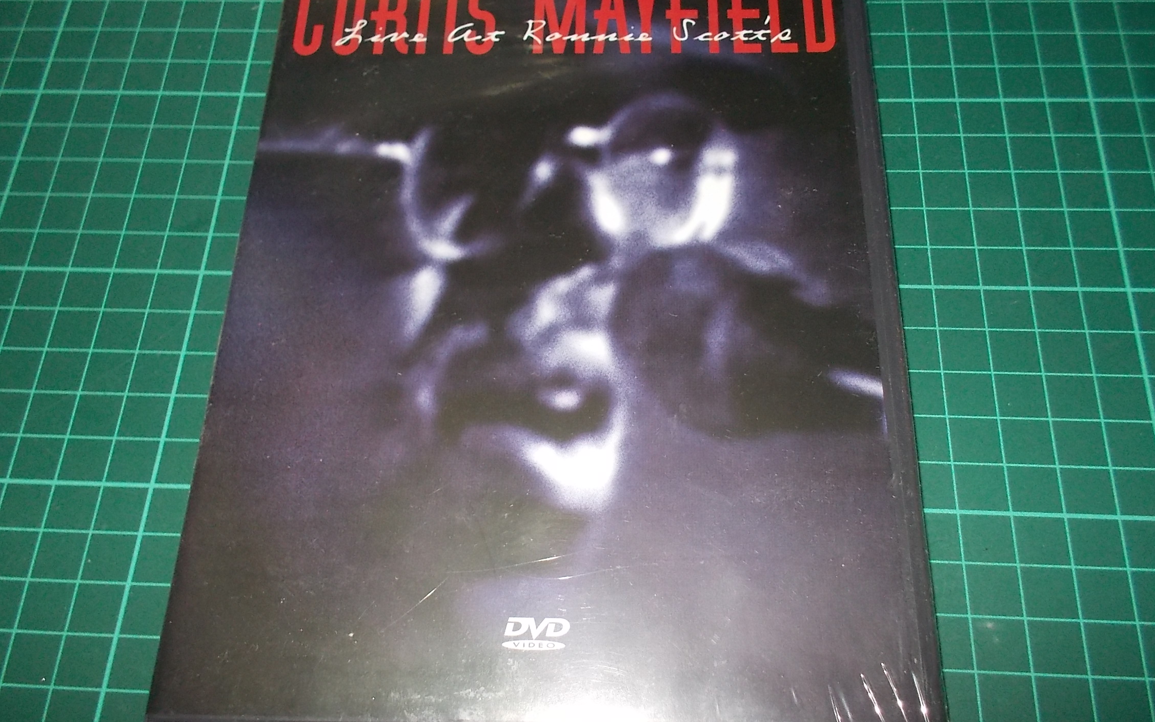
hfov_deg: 61.2
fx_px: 976
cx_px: 582
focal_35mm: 31
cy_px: 368
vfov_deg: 40.6
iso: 200
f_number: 3.3
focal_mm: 4.1
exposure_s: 1/30
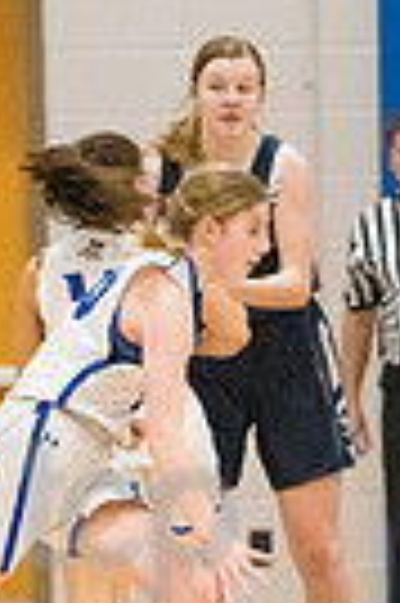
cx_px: 130
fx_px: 11262
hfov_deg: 2.0
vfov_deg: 3.1
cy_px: 567
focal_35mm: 674
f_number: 4.5
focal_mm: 200
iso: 10000
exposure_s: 1/1600
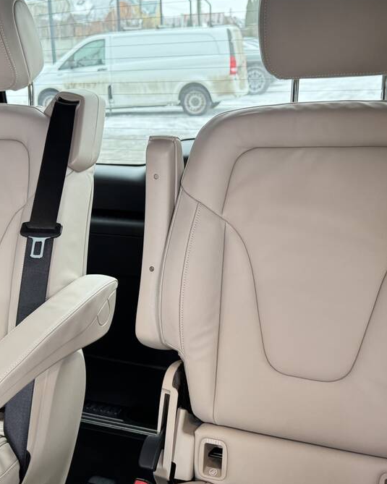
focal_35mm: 42
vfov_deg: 43.8
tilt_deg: -15.5
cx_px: 184
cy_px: 234
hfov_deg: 35.7
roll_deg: +1.7
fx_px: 601
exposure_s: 1/60
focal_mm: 6.76
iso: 250
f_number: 1.78
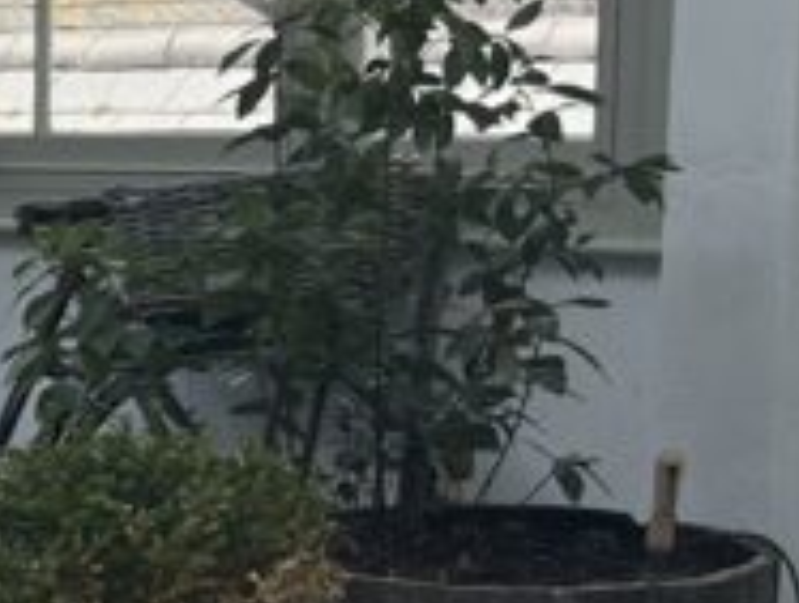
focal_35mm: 142
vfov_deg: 10.5
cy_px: 432
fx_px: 3284
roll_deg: +3.0
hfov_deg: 11.7
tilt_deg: -8.3
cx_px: -1013
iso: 50
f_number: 1.5
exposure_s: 1/758
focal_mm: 5.7
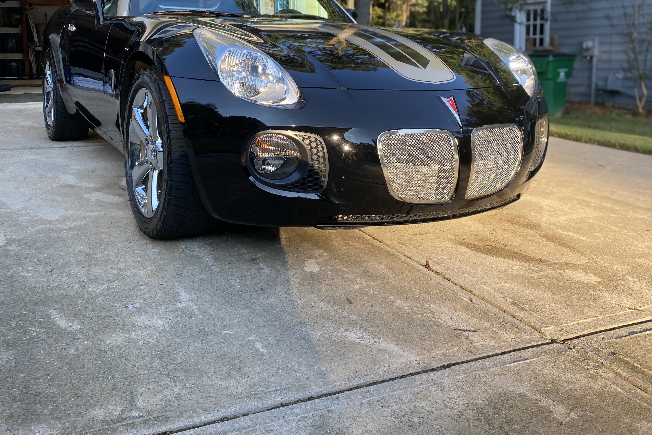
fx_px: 616
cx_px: 297
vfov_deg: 38.3
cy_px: 133
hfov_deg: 55.7
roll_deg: +2.2
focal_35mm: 34
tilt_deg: -5.1
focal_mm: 4.25
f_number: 1.8
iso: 32
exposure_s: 1/311
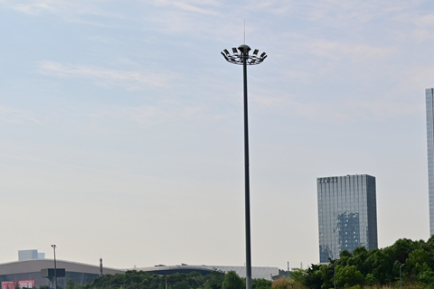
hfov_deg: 26.9
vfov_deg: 18.5
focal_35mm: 71
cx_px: 430
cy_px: 309
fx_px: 859
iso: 200
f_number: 8
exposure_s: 1/320
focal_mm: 28.5
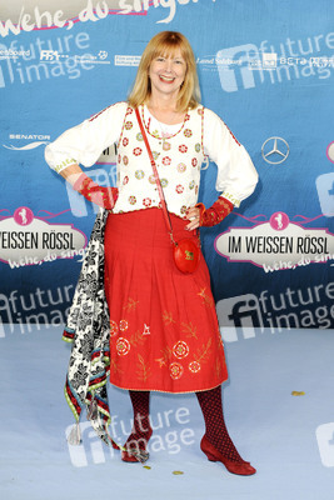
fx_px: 862
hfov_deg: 21.9
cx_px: 167
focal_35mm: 62
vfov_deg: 32.4
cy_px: 250
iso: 1000
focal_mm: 62
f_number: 5
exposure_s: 1/100
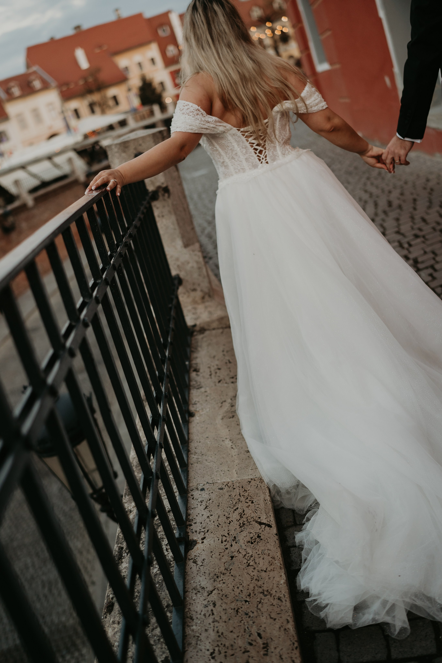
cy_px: 332
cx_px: 221
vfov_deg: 54.4
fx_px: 645
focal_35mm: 35
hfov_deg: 37.9
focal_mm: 35
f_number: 1.8
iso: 320
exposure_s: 1/400
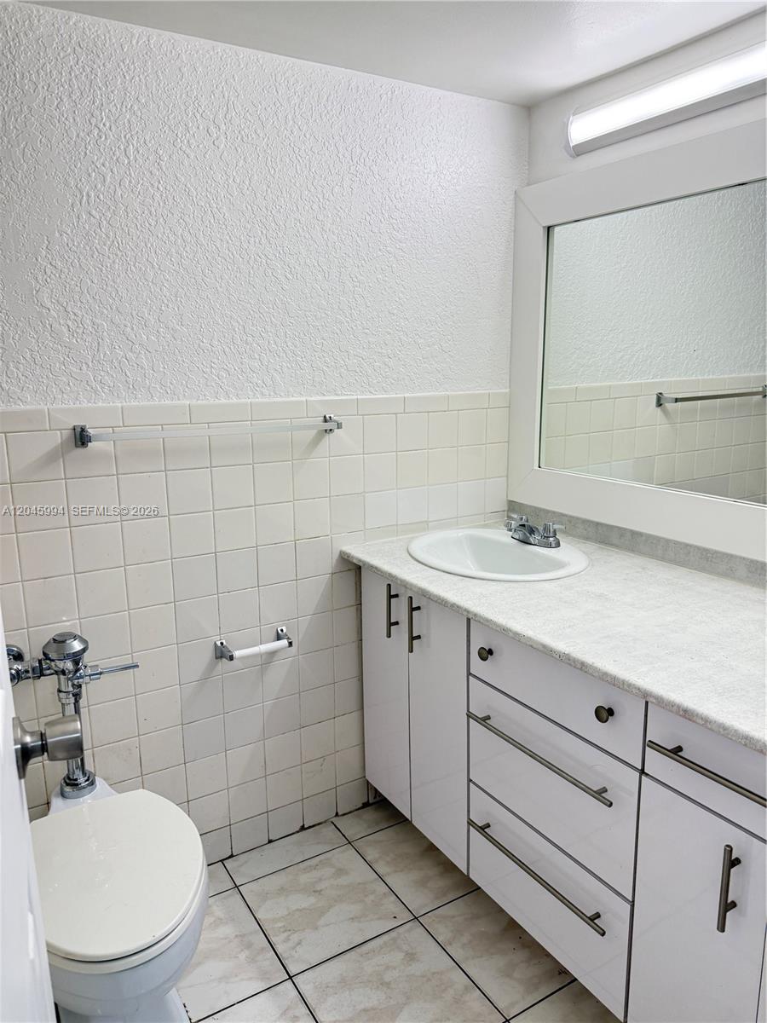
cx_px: 384
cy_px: 512
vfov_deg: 71.6
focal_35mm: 24
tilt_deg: -11.1
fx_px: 709
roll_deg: -0.8
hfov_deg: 56.8
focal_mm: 6.76
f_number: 1.78
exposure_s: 1/228
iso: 125
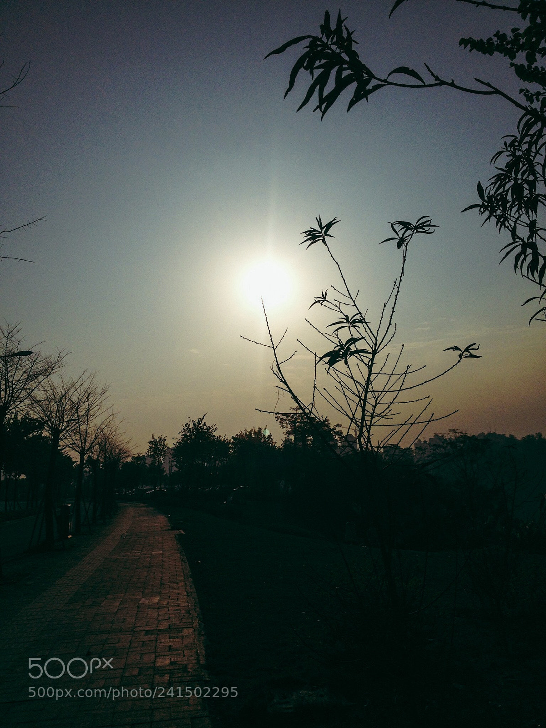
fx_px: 736
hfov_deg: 40.7
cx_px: 273
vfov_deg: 52.6
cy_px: 364
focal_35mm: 35
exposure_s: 1/27778
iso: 64
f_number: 2.4
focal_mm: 4.28
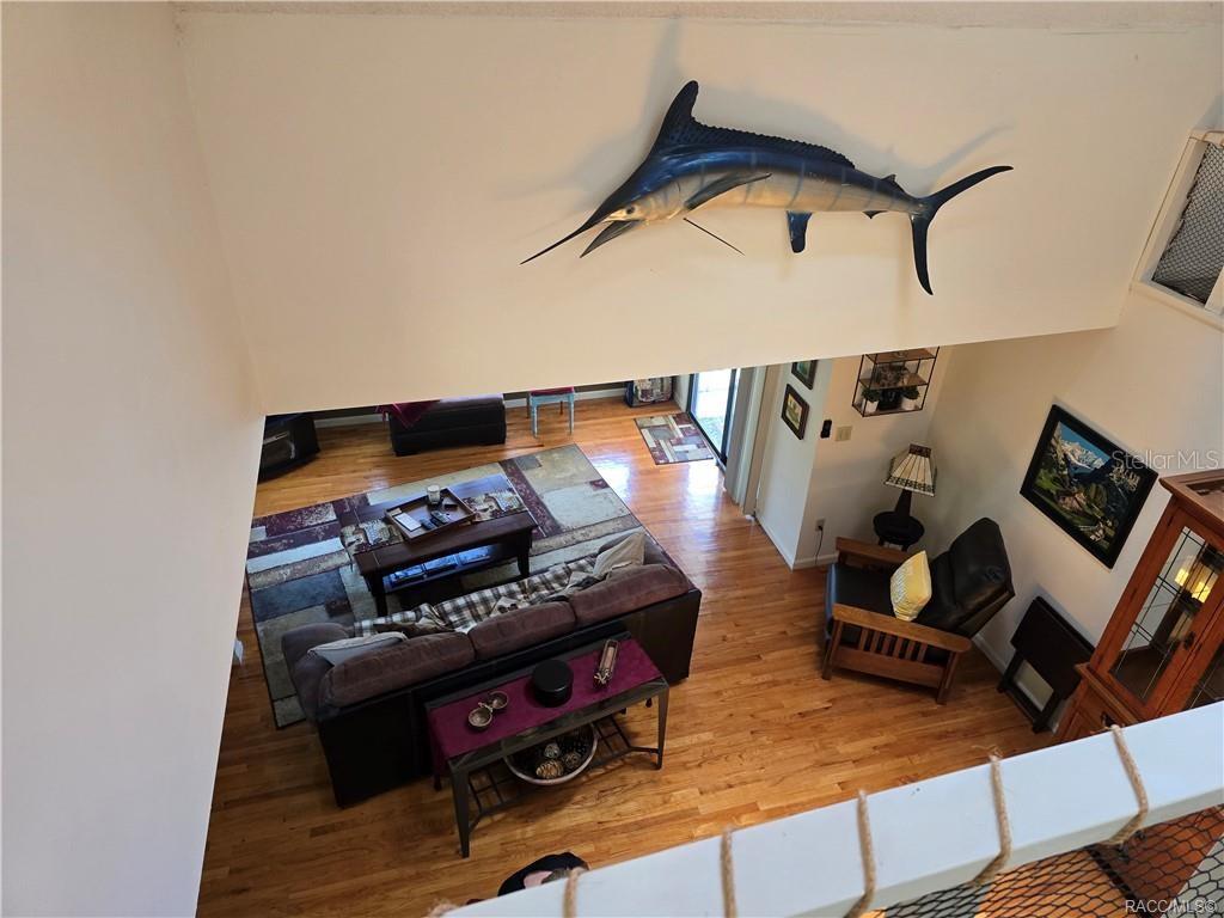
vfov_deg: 58.9
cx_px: 612
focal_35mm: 23
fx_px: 813
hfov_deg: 73.9
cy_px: 459
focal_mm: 6.3
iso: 400
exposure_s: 1/120
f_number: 1.7
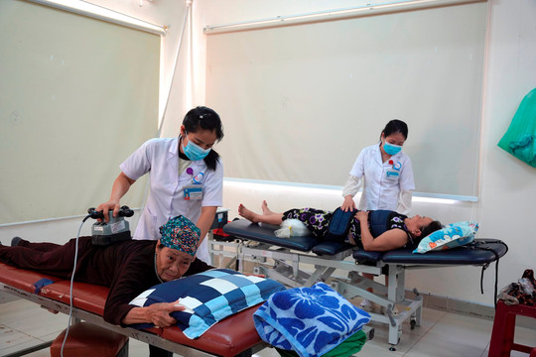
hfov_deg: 55.2
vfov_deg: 38.5
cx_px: 268
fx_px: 512
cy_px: 178
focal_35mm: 34
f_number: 4
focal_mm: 34.4
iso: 1000
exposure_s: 1/160
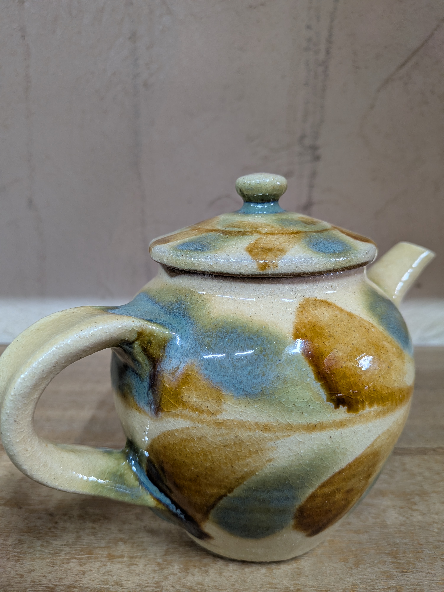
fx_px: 410
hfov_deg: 56.8
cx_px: 222
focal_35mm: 24
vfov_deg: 71.6
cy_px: 296
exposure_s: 1/120
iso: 33
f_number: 1.7
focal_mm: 4.53
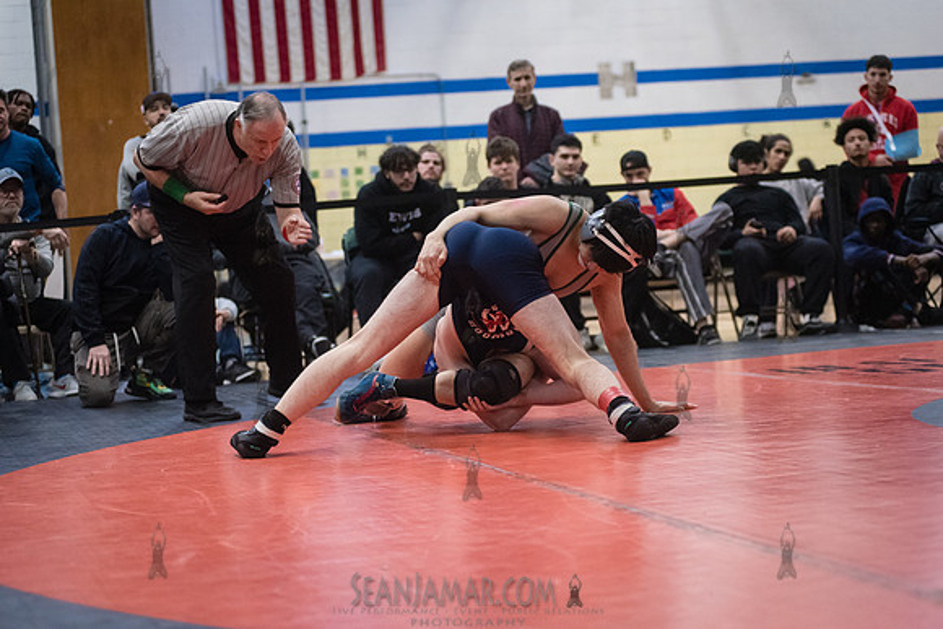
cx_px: 472
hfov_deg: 25.4
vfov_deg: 17.1
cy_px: 314
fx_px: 2096
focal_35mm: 80
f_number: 3.5
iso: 8000
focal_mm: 80
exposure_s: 1/500
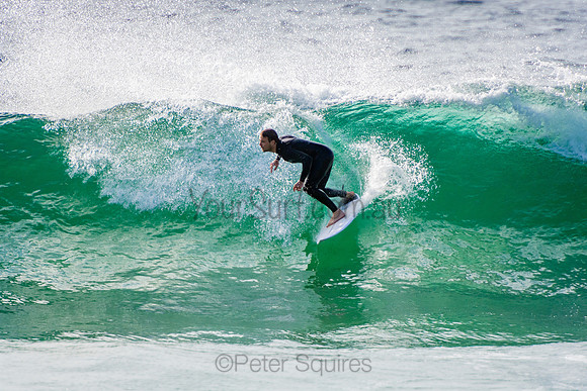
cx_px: 294
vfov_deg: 2.3
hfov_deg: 3.4
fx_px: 9785
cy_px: 196
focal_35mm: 600
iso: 320
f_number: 5.6
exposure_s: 1/2000
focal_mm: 400
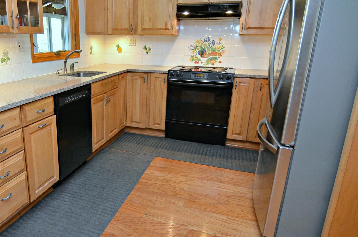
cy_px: 111
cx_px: 119
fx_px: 258
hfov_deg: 67.6
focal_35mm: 26
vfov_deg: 49.3
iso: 800
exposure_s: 1/60
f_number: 4
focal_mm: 12
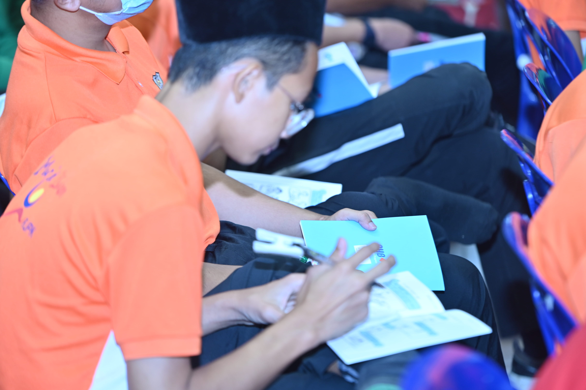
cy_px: 195
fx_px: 2441
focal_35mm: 150
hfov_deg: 13.7
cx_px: 293
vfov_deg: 9.1
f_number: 3.5
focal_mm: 150
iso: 800
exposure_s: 1/100
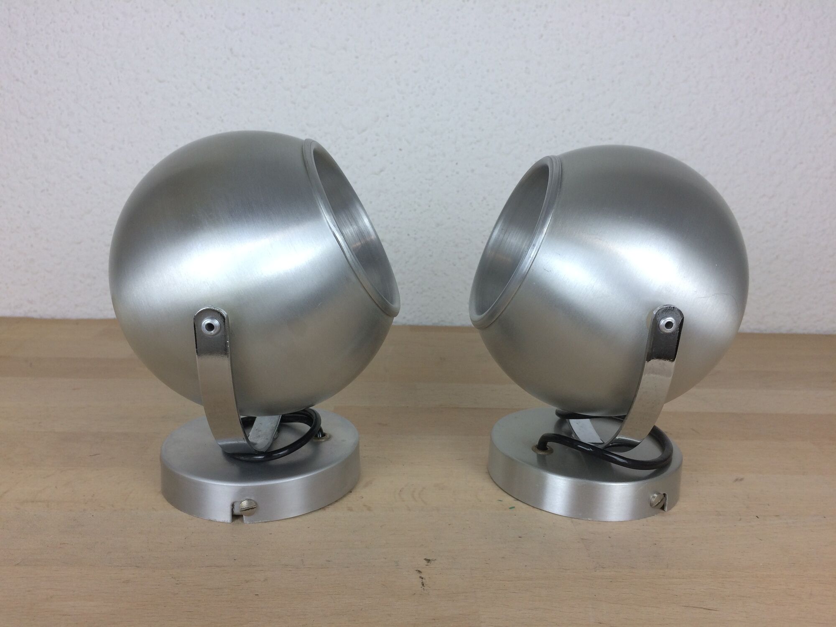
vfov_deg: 48.2
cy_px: 314
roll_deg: -1.5
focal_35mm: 29
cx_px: 418
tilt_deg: -12.5
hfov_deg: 61.7
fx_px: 700
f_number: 2.2
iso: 50
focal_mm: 4.15
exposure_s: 1/100
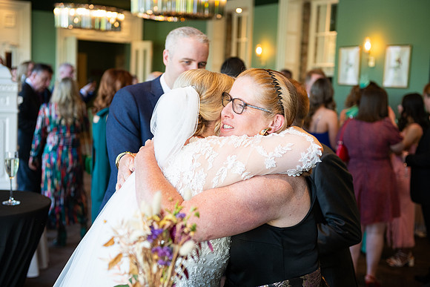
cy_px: 144
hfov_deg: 39.6
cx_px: 215
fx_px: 597
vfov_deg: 27.0
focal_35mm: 50
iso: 800
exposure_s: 1/160
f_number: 3.5
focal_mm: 50
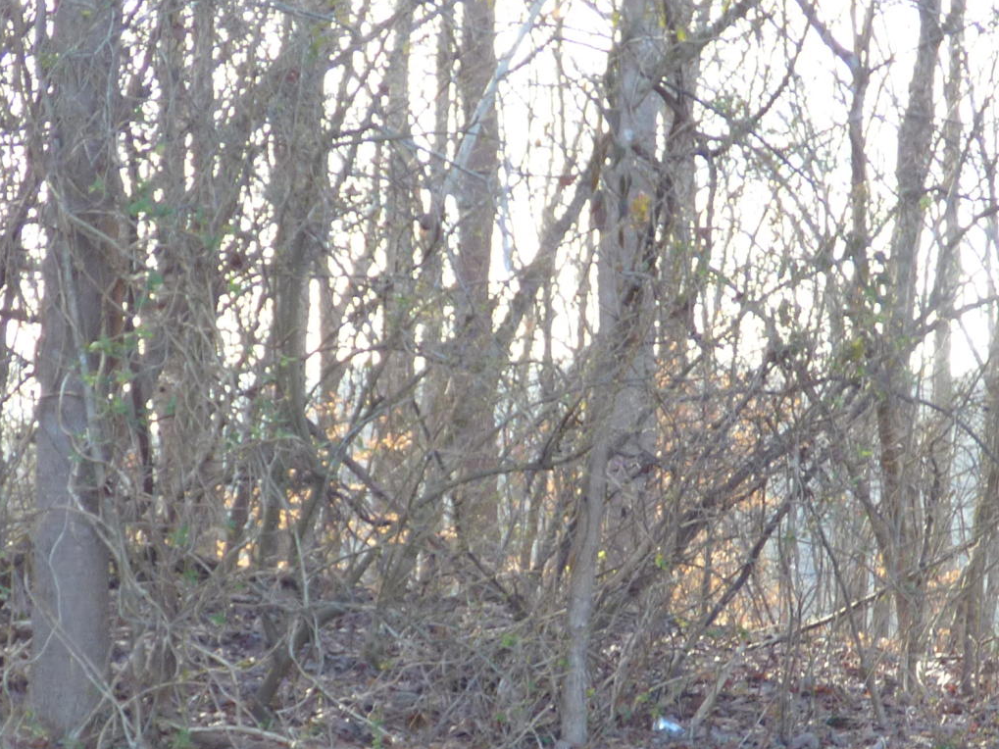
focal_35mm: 106
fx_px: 3059
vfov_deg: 13.8
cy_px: 692
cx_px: 634
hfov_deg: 18.5
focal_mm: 6.47
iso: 100
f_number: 3.5
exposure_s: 1/60
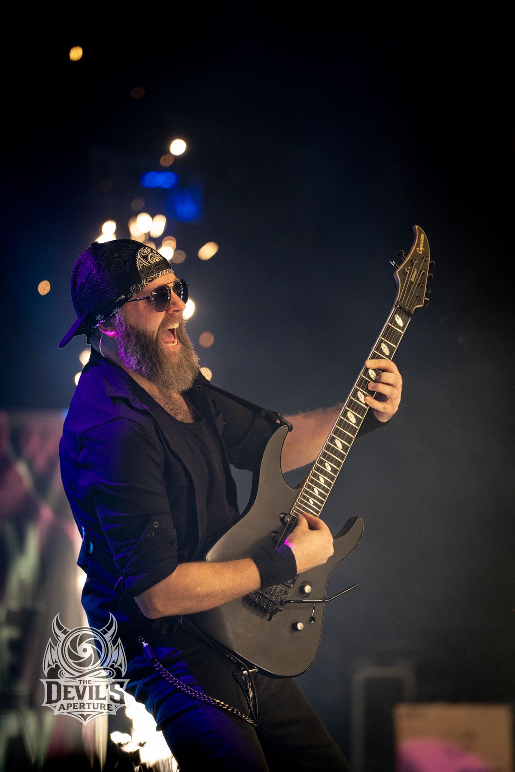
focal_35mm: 200
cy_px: 386
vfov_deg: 10.3
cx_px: 258
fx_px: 4291
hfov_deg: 6.9
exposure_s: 1/250
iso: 2000
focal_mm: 200
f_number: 2.8
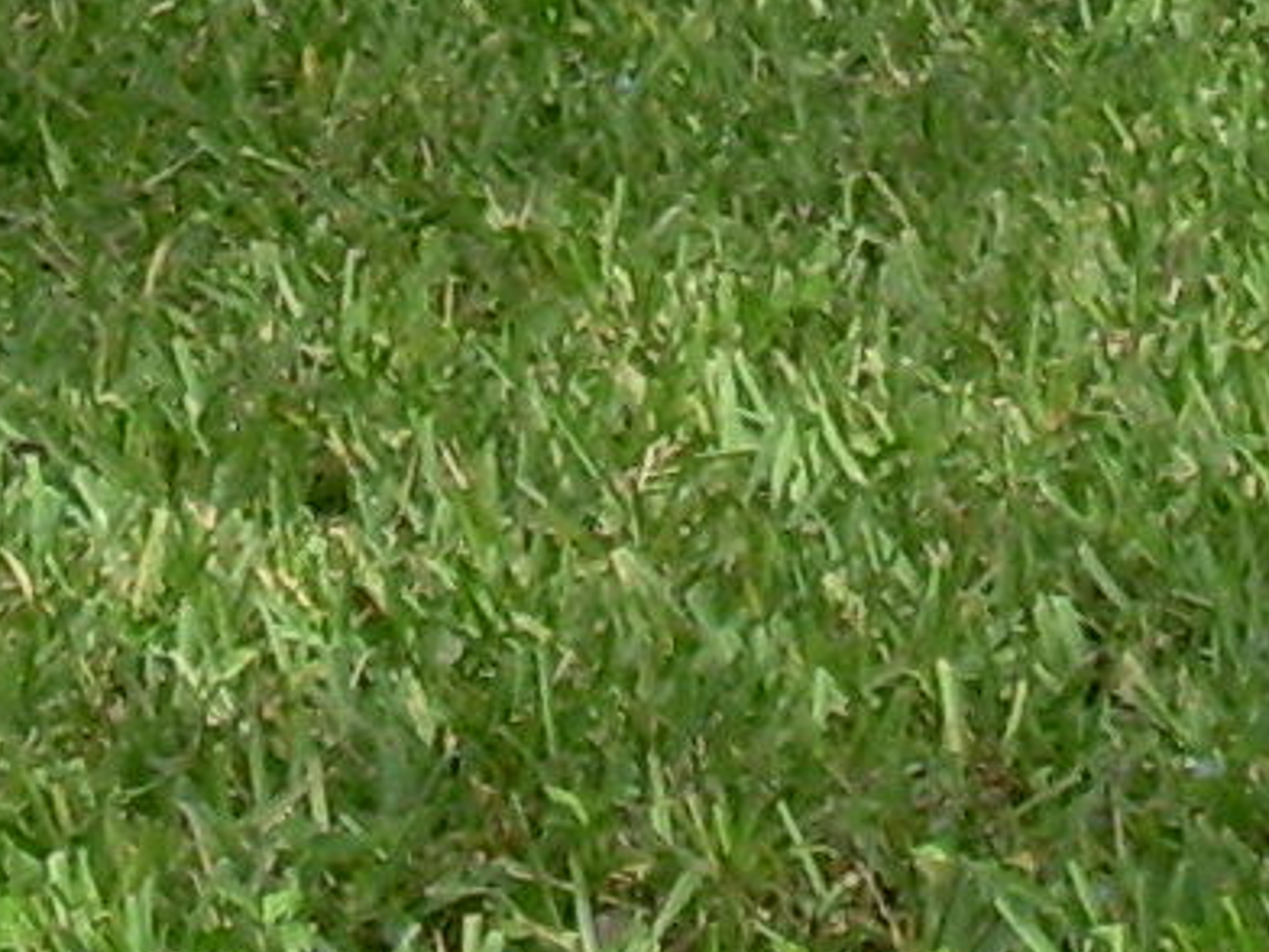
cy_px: -1655
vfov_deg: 3.3
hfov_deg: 4.4
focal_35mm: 446
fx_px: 16350
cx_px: 1175
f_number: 3.9
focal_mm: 13.2
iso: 50
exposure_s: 1/149
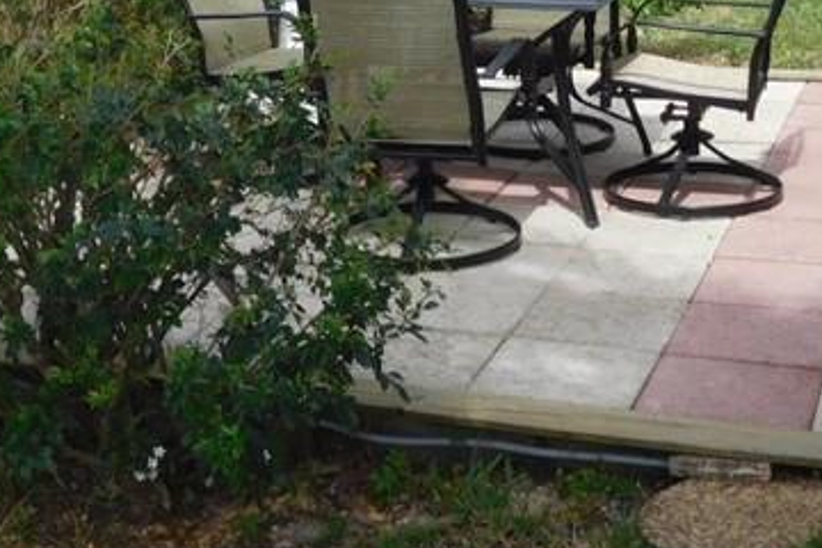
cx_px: 295
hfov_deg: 27.2
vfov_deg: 17.8
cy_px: -43
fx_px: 1690
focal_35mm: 74
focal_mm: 4.5
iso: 125
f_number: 3.4
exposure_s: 1/1000
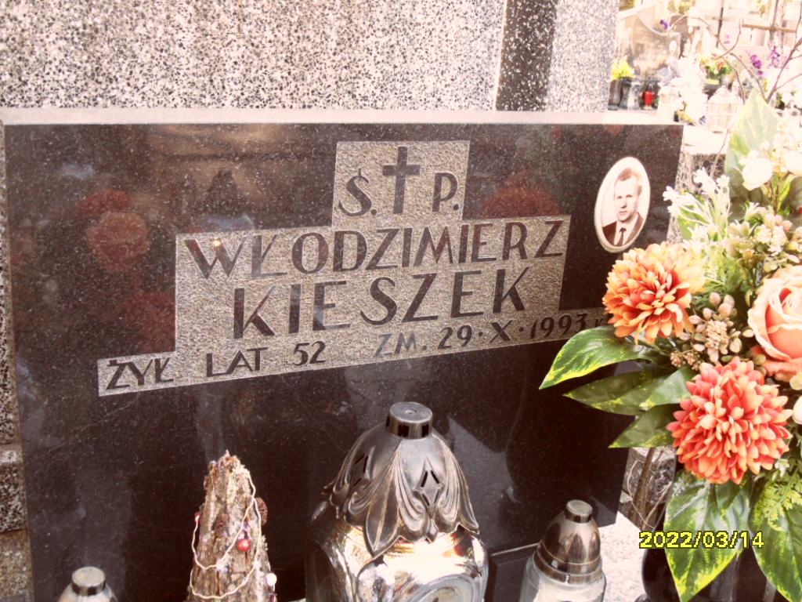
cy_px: 301
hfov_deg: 46.8
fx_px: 927
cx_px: 401
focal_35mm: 40
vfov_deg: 36.0
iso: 160
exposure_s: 1/45
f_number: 3.6
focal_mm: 6.5
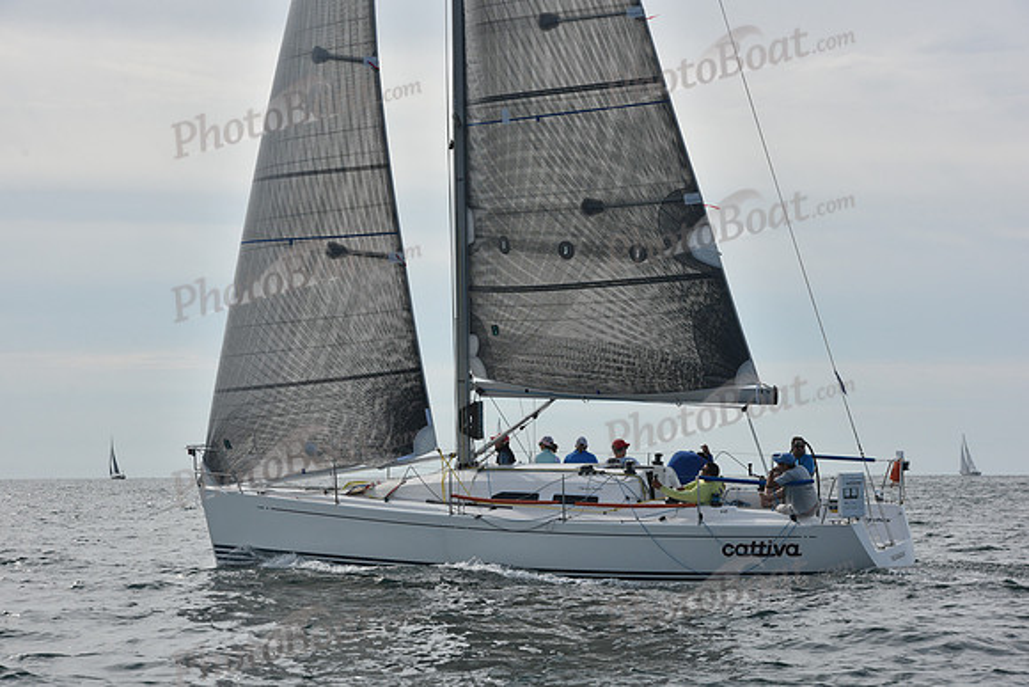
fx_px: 3002
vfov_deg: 13.0
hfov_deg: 19.5
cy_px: 344
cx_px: 514
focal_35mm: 105
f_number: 10
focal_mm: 105
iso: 320
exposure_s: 1/1000
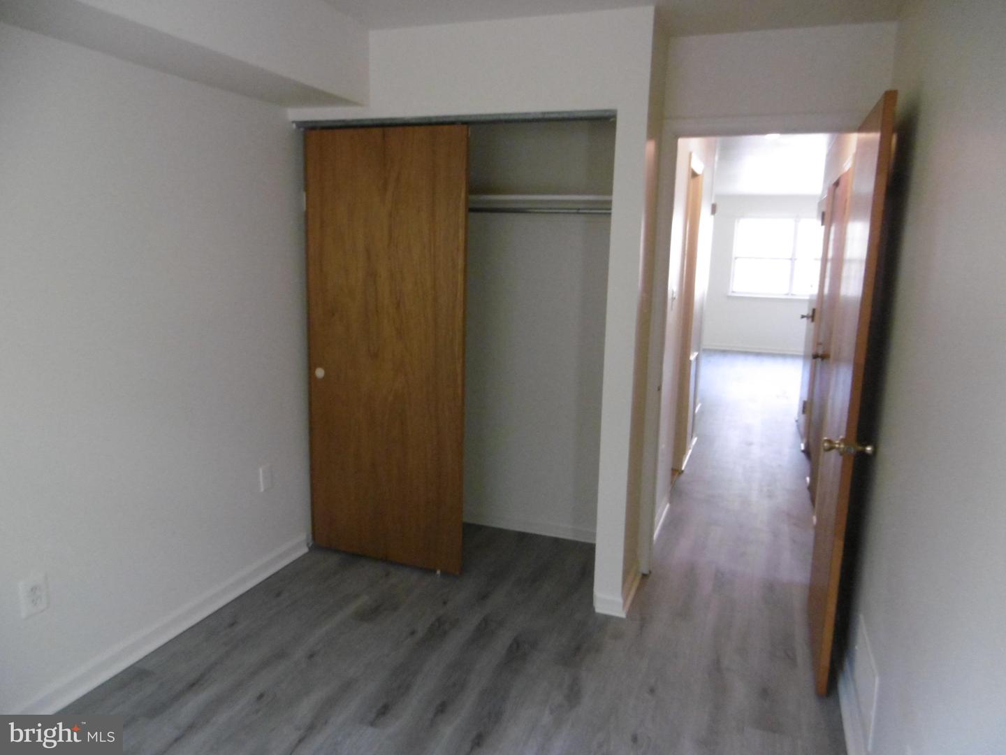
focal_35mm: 24
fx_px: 697
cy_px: 378
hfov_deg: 71.6
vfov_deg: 56.8
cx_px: 503
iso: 400
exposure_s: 1/30
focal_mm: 4.3
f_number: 3.1
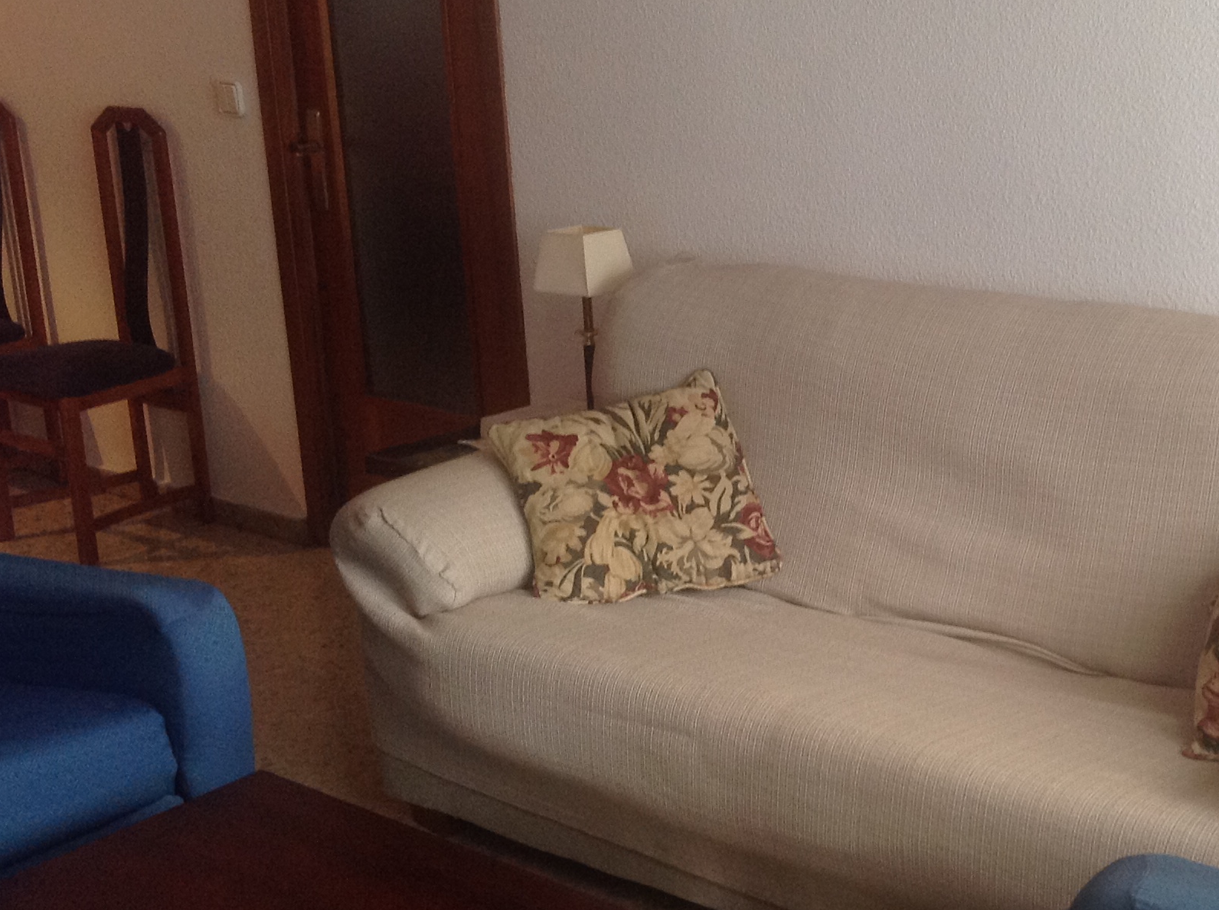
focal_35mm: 57
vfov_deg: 25.6
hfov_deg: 33.2
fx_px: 2004
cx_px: 916
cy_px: 475
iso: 125
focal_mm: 4.28
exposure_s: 1/15
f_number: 2.4
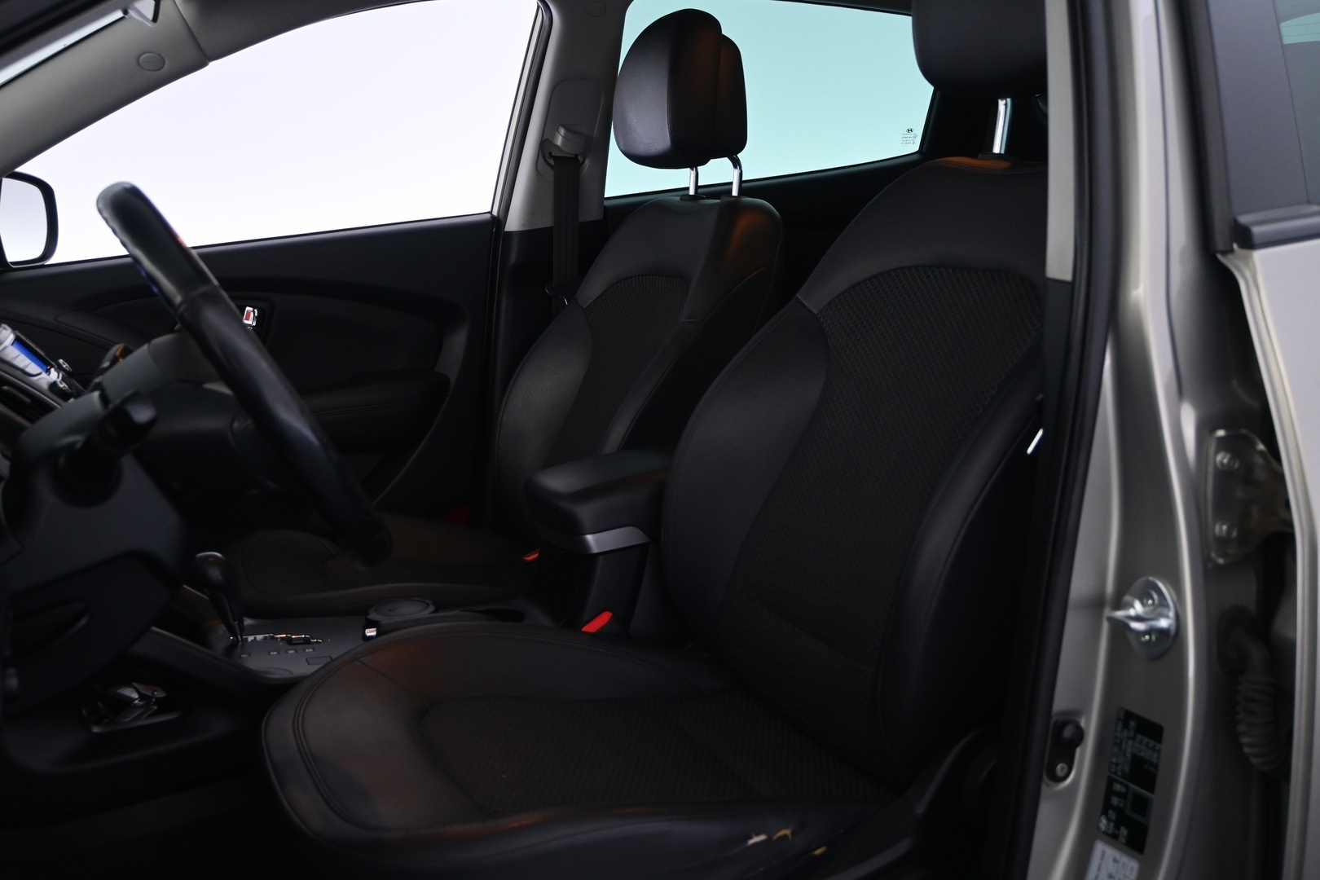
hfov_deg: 55.1
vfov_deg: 38.4
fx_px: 1265
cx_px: 660
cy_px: 440
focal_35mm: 34
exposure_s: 1/15
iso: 1000
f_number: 4.2
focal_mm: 23
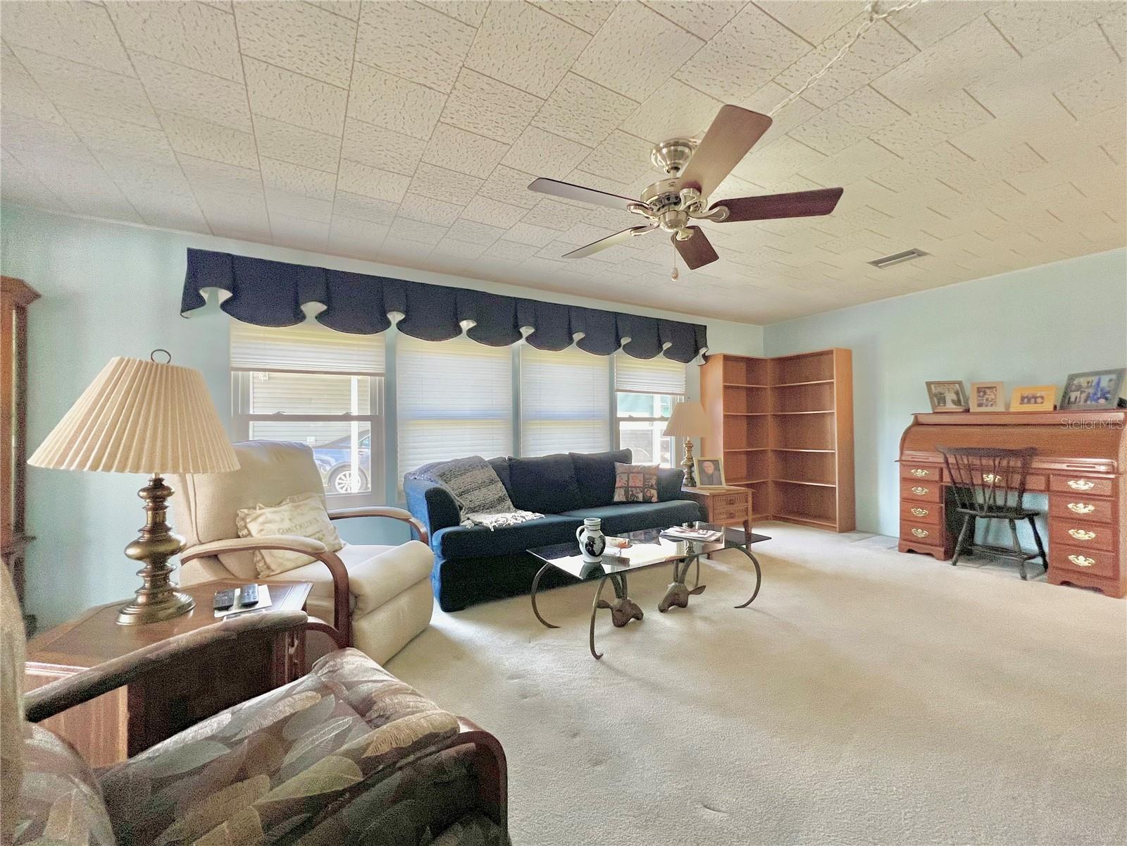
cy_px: 423
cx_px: 564
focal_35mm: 13
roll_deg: +0.2
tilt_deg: +0.1
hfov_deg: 106.2
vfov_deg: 89.9
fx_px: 423
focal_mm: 1.57
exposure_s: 1/120
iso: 125
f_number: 1.8
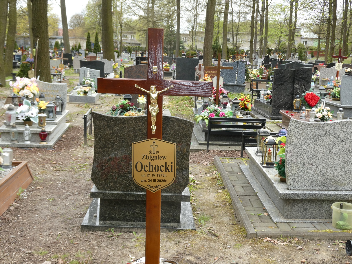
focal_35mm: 44
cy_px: 132
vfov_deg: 32.9
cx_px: 176
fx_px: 447
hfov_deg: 42.9
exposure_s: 1/100
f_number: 3.9
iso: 80
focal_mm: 7.8
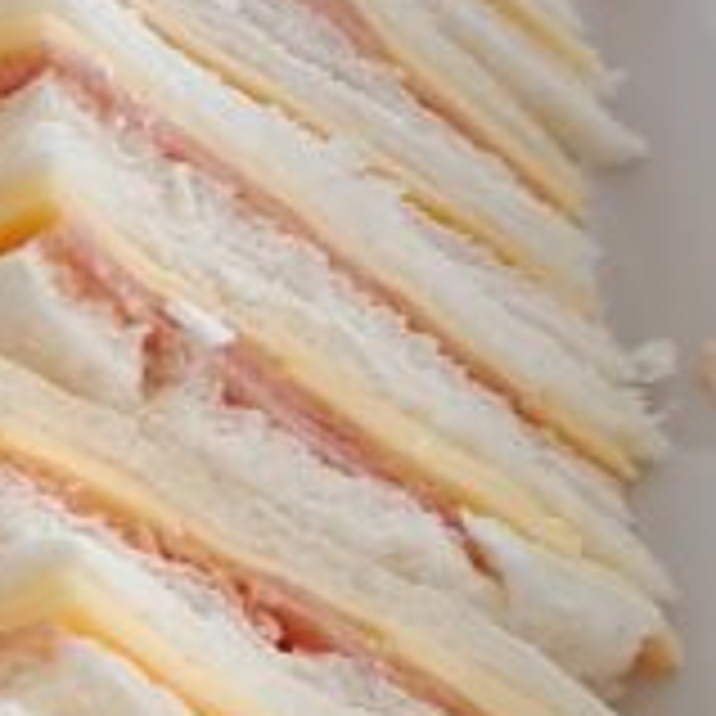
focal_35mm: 107
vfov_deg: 16.3
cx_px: -752
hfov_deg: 13.7
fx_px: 2504
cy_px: 392
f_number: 1.8
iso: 50
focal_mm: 5.23
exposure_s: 1/50
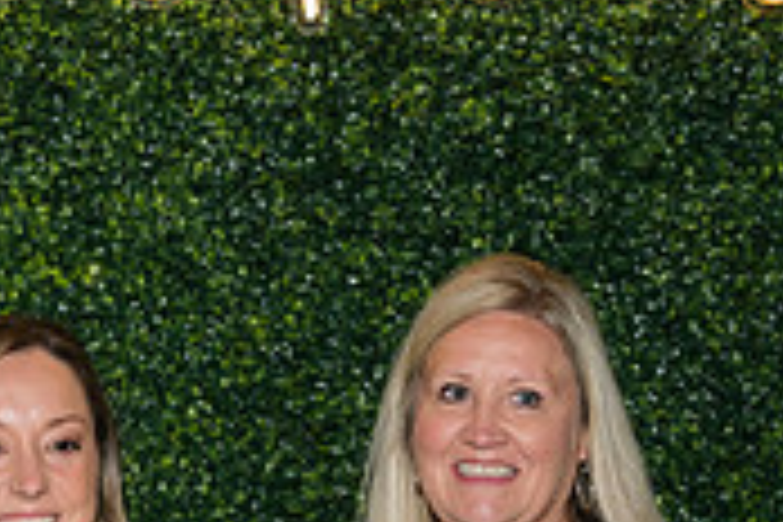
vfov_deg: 10.1
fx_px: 2893
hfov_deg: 15.4
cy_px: 664
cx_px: 202
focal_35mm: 133
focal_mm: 40
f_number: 5
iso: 640
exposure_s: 1/160
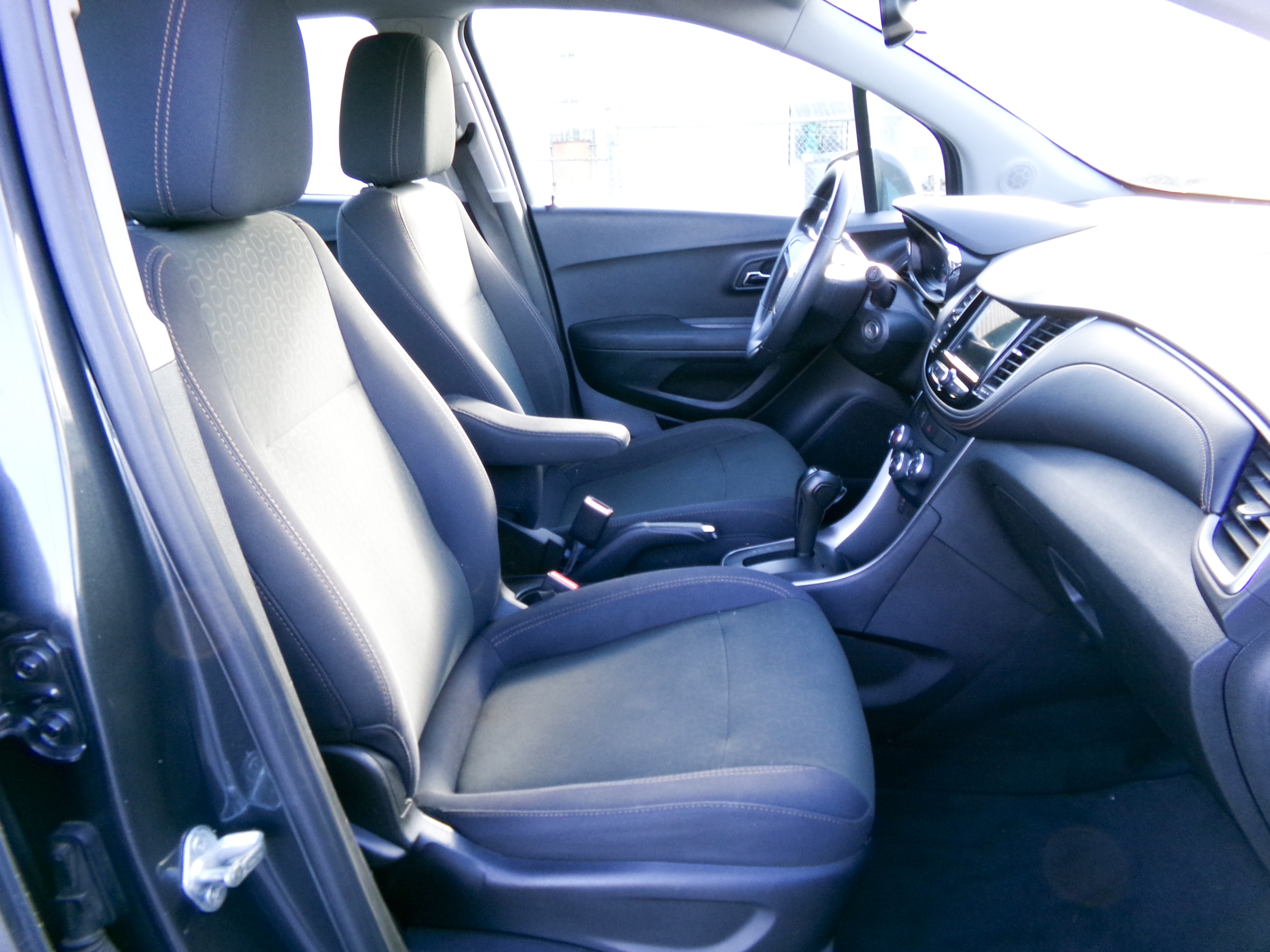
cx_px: 635
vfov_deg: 56.8
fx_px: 881
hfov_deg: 71.6
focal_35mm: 24
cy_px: 476
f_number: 3.7
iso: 200
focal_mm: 4.3
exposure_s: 1/34
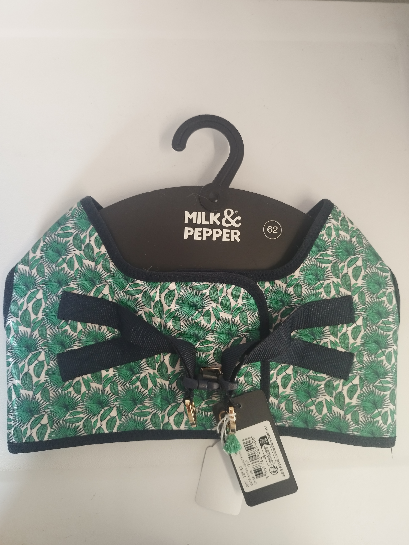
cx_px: 204
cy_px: 272
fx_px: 378
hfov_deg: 56.8
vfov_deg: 71.6
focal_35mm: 24
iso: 530
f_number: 1.89
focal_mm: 5.89
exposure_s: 1/50
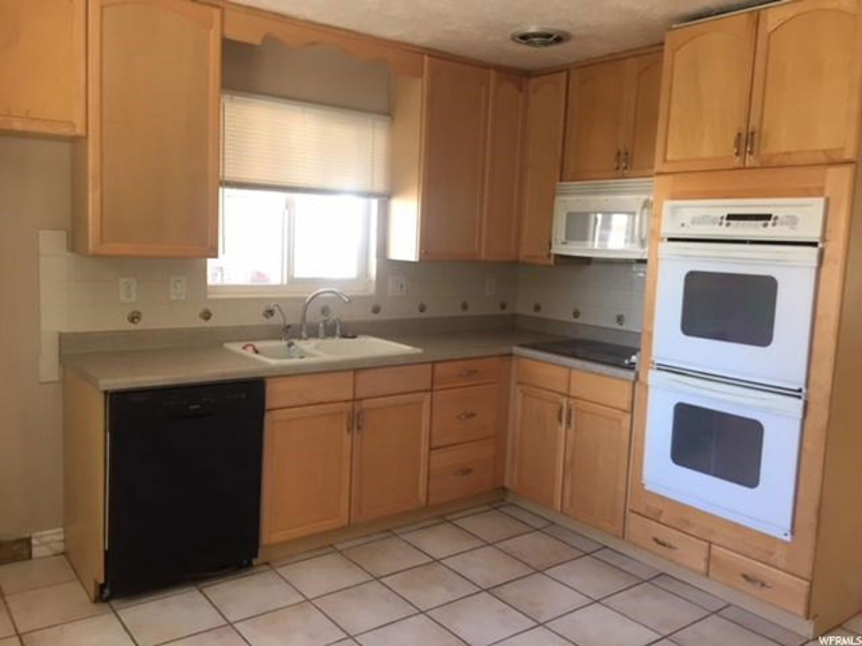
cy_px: 323
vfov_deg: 48.2
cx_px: 431
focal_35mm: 29
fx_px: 722
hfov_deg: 61.7
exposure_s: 1/30
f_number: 2.2
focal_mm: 4.15
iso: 64
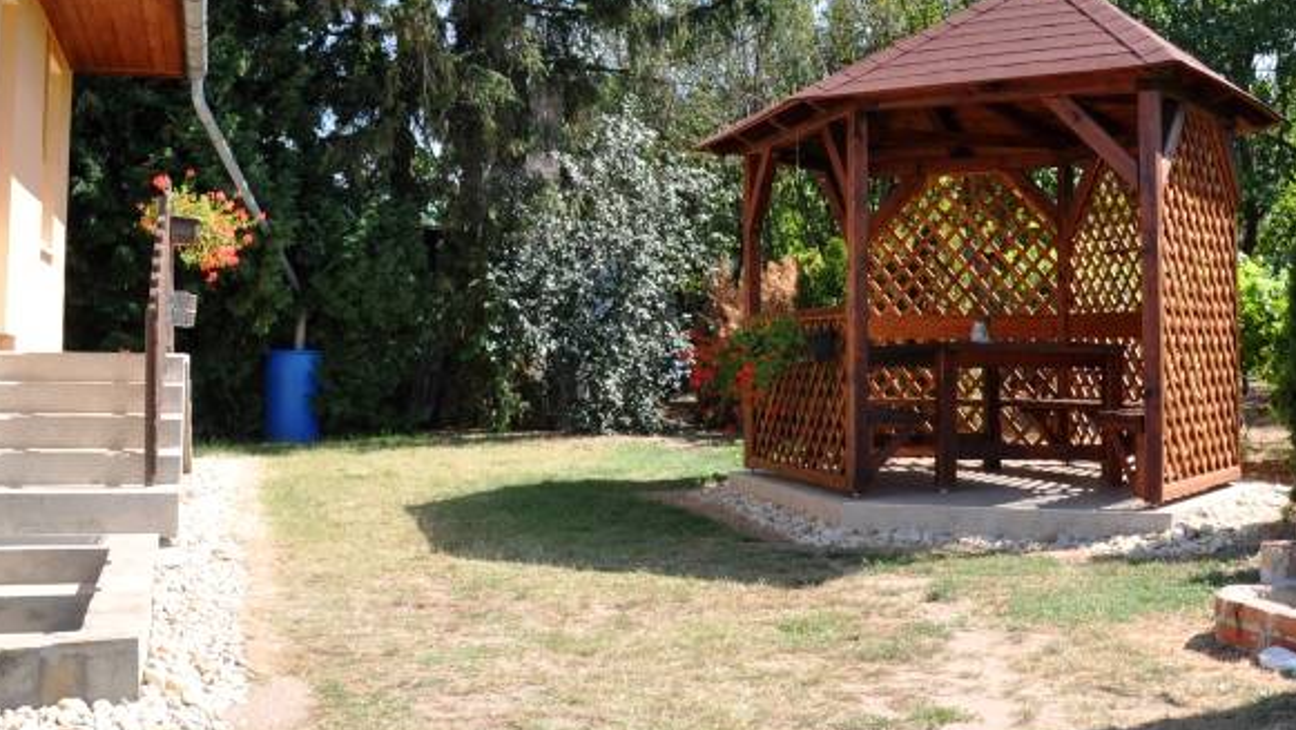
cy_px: 152
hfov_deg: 43.4
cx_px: 814
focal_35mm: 47
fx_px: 1615
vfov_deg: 25.0
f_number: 8
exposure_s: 1/250
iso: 200
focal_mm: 18
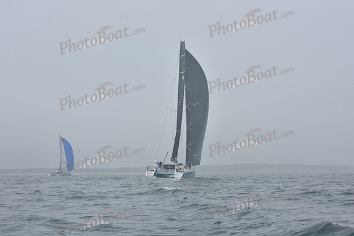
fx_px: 806
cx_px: 177
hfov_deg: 24.8
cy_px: 118
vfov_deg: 16.7
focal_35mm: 82
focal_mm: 82
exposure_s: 1/800
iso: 250
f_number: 11
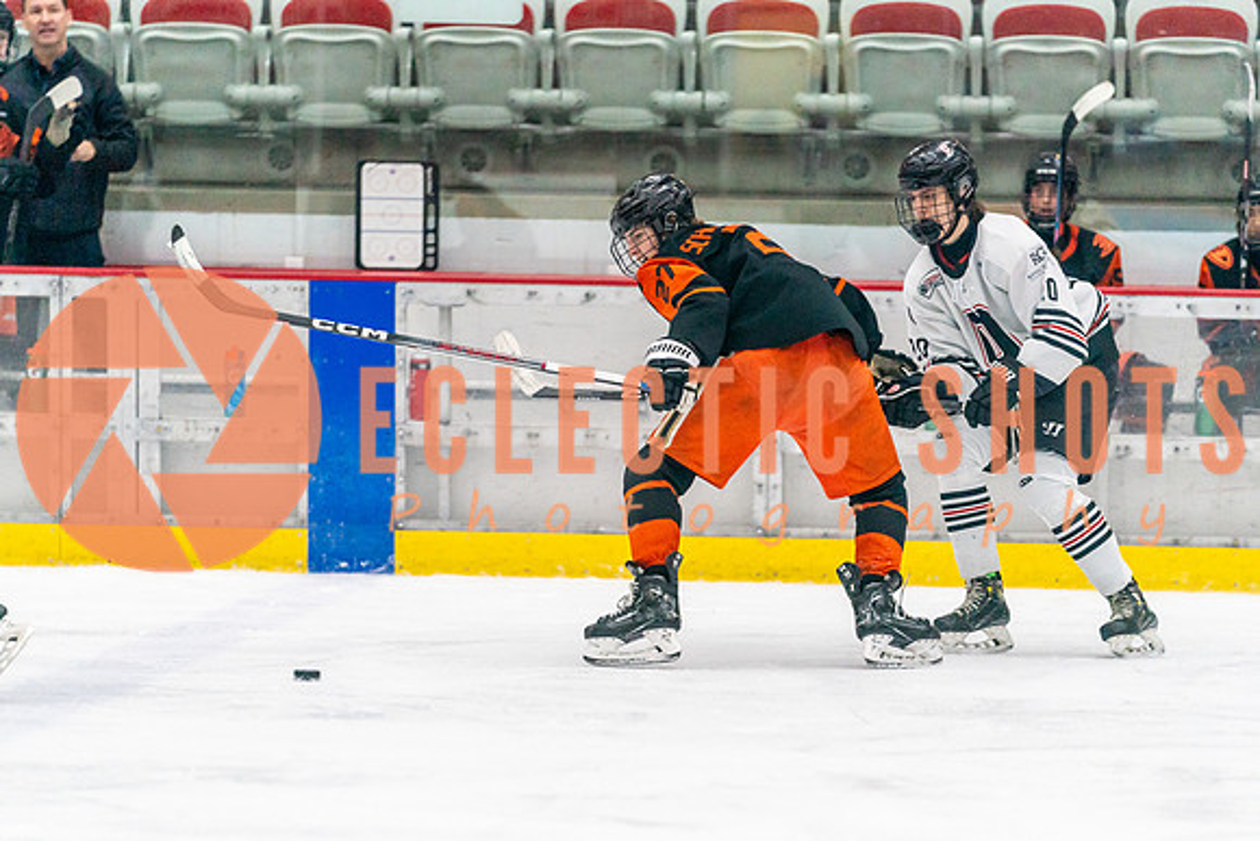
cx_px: 630
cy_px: 494
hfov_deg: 8.5
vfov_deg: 5.7
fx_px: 8464
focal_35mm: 242
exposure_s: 1/1250
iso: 3200
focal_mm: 200
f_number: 2.8
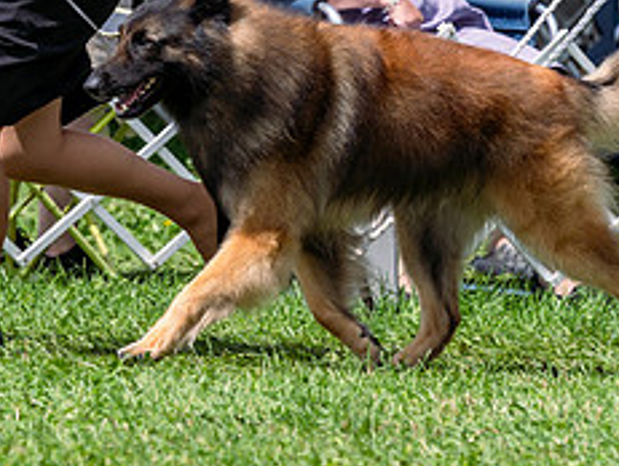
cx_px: 210
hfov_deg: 3.5
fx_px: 10047
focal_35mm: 561
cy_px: -70
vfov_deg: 2.7
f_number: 5
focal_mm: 200
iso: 100
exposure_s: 1/1000
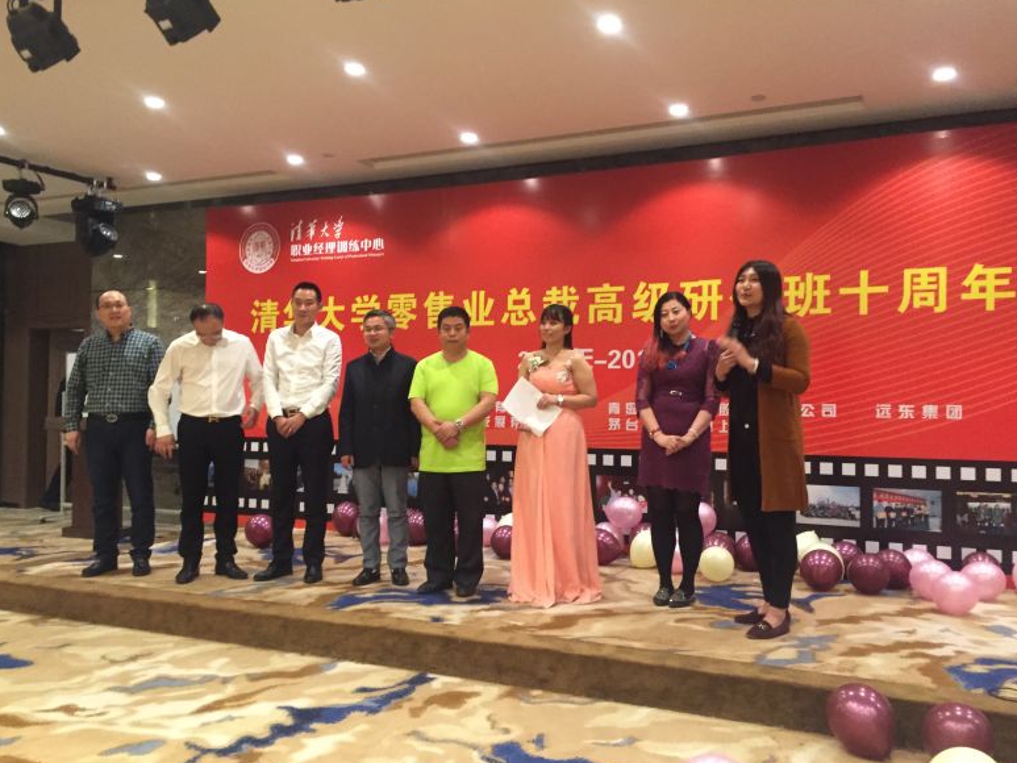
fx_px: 882
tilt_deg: +0.9
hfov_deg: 60.0
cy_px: 385
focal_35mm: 30
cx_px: 500
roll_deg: -2.2
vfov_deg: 46.8
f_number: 2.2
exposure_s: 1/30
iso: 250
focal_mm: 4.15
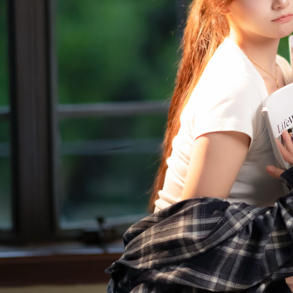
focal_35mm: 176
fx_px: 1685
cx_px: 220
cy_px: 107
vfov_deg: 9.9
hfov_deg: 9.9
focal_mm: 85
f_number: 1.4
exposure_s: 1/100
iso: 800
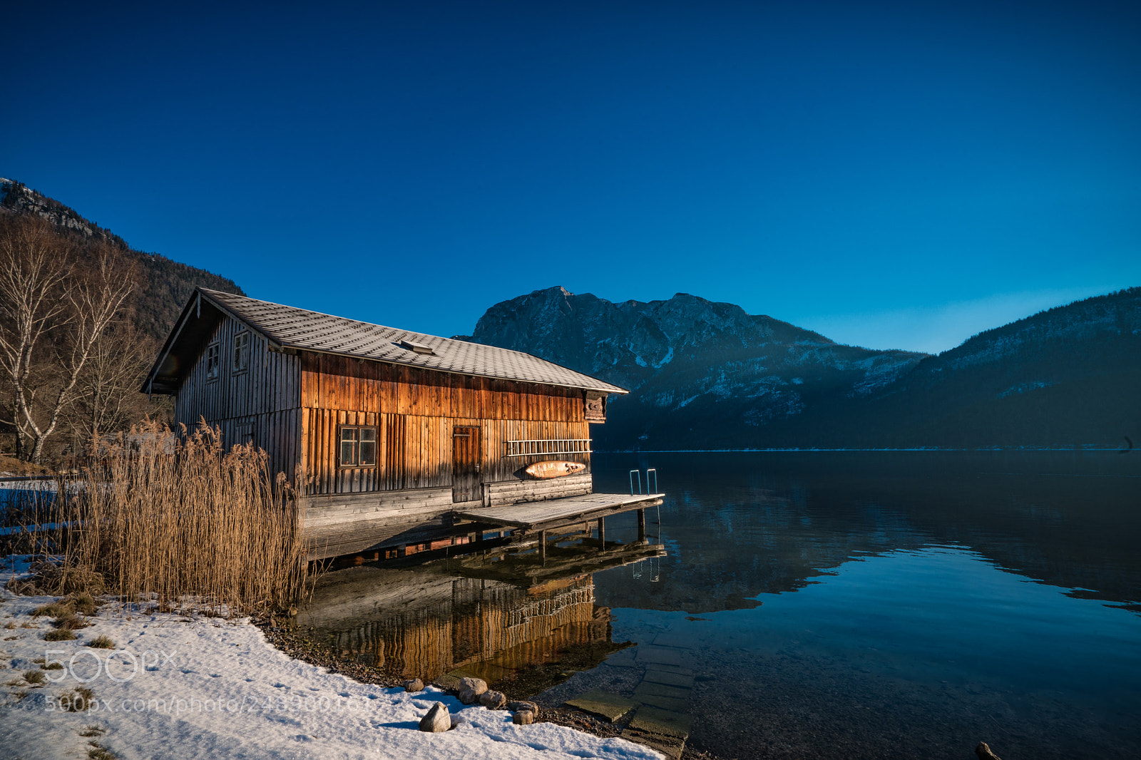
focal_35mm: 16
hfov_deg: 96.7
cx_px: 570
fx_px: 507
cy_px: 380
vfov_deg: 73.7
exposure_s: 1/40
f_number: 22
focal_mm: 16
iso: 50
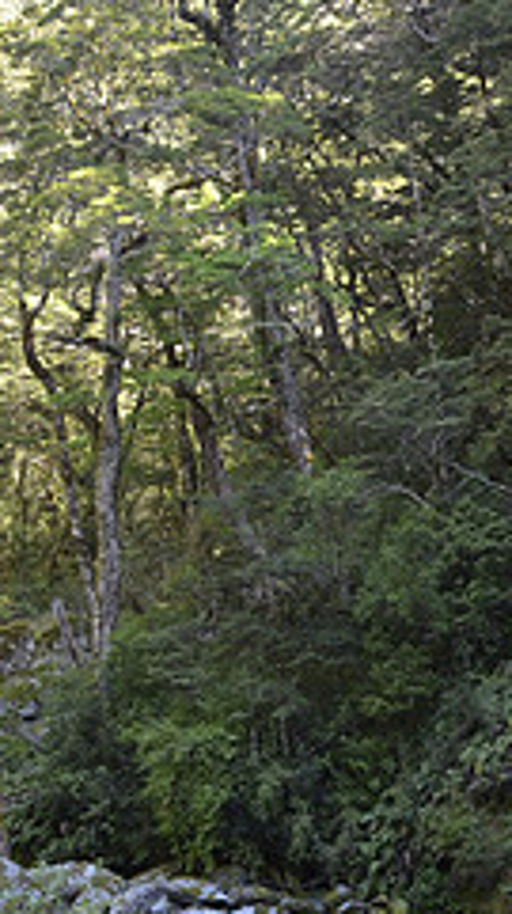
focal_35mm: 68
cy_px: 667
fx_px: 1646
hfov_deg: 16.8
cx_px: -118
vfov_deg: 30.6
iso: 400
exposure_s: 1/100
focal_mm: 18
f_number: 5
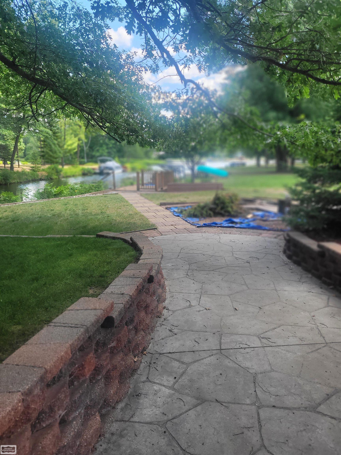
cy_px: 228
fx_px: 341
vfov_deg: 67.3
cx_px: 170
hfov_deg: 53.1
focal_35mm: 26
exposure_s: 1/362
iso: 40
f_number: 1.8
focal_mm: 5.4
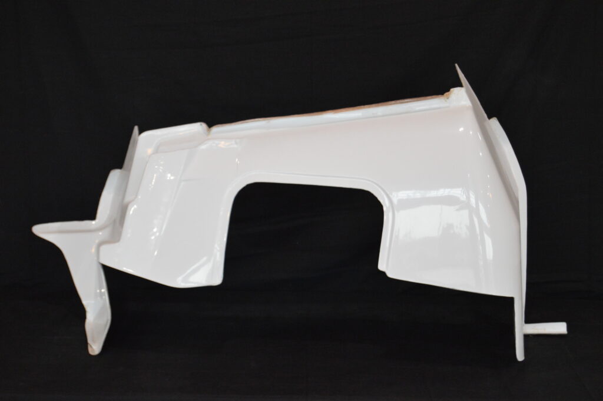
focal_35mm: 78
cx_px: 302
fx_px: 1305
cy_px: 200
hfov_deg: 26.0
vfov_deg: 17.5
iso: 2500
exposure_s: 1/60
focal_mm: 52
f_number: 5.6
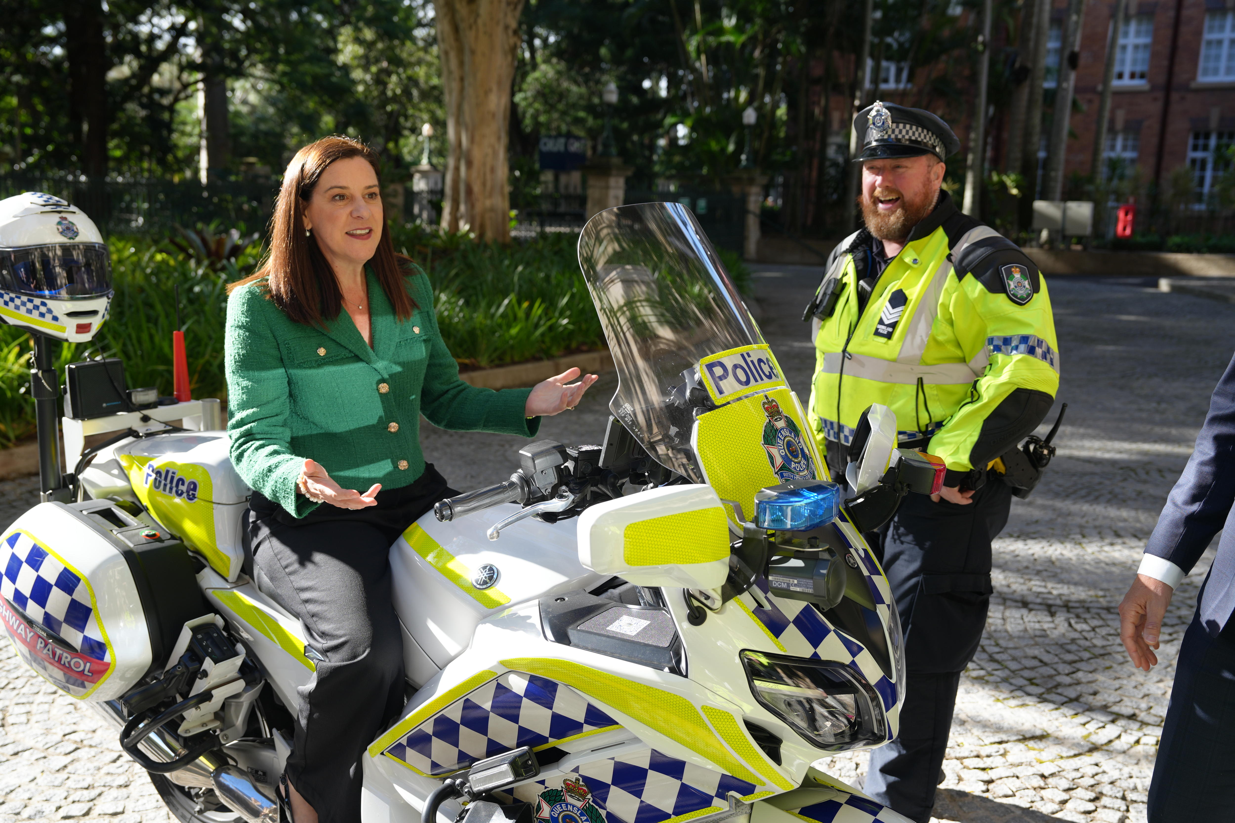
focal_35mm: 37
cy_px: 412
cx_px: 618
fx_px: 1269
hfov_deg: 51.9
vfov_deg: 35.9
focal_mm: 37
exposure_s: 1/200
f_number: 4
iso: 100
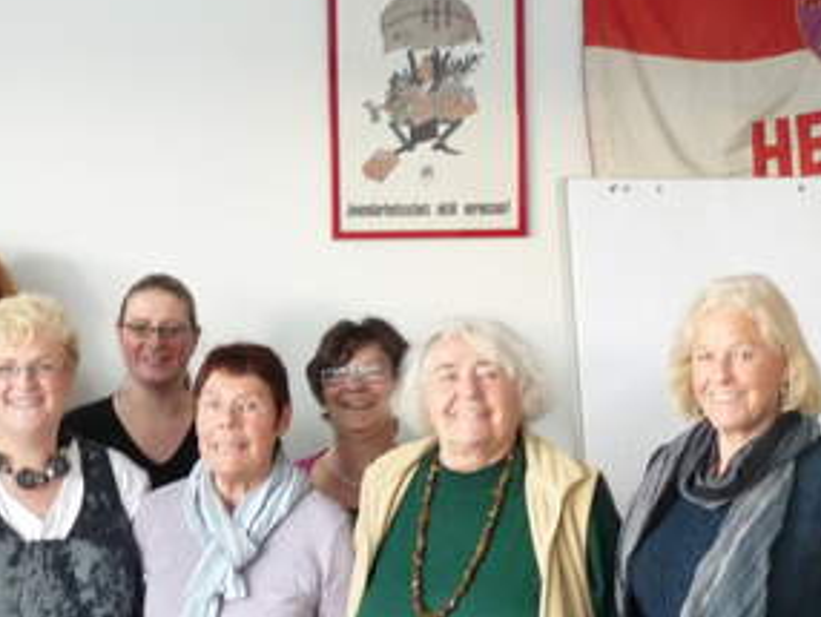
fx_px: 1970
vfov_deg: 17.7
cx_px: 139
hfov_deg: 23.1
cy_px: 471
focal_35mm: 83
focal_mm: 7.4
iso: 400
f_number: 3
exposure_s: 1/8
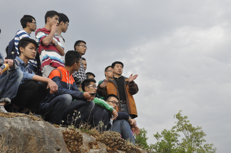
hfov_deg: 28.1
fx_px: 461
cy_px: 76
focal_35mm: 72
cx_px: 116
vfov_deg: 18.9
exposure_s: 1/160
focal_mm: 48
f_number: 13
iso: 2500
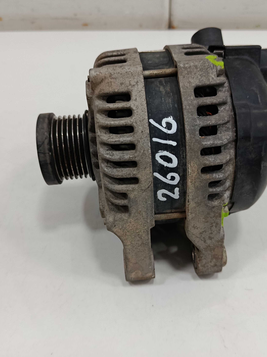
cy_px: 173
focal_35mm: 33
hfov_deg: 42.9
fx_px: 339
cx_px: 146
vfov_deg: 55.3
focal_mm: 5.24
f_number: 1.7
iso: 1031
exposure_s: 1/100
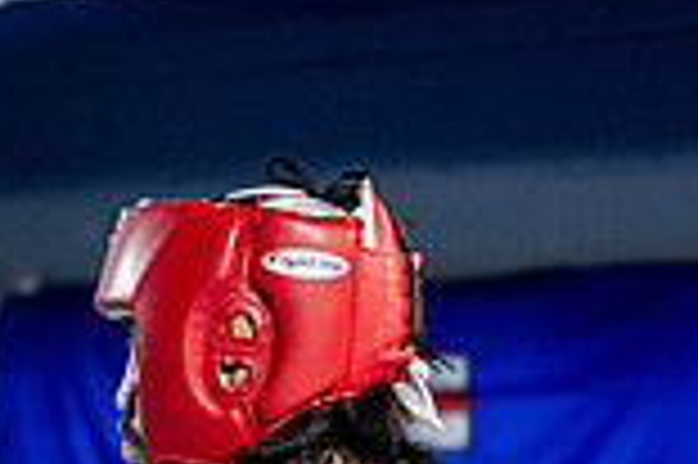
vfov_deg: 5.5
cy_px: 849
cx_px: -338
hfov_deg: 8.2
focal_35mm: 247
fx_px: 4784
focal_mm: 66
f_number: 2
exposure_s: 1/1000
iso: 5000
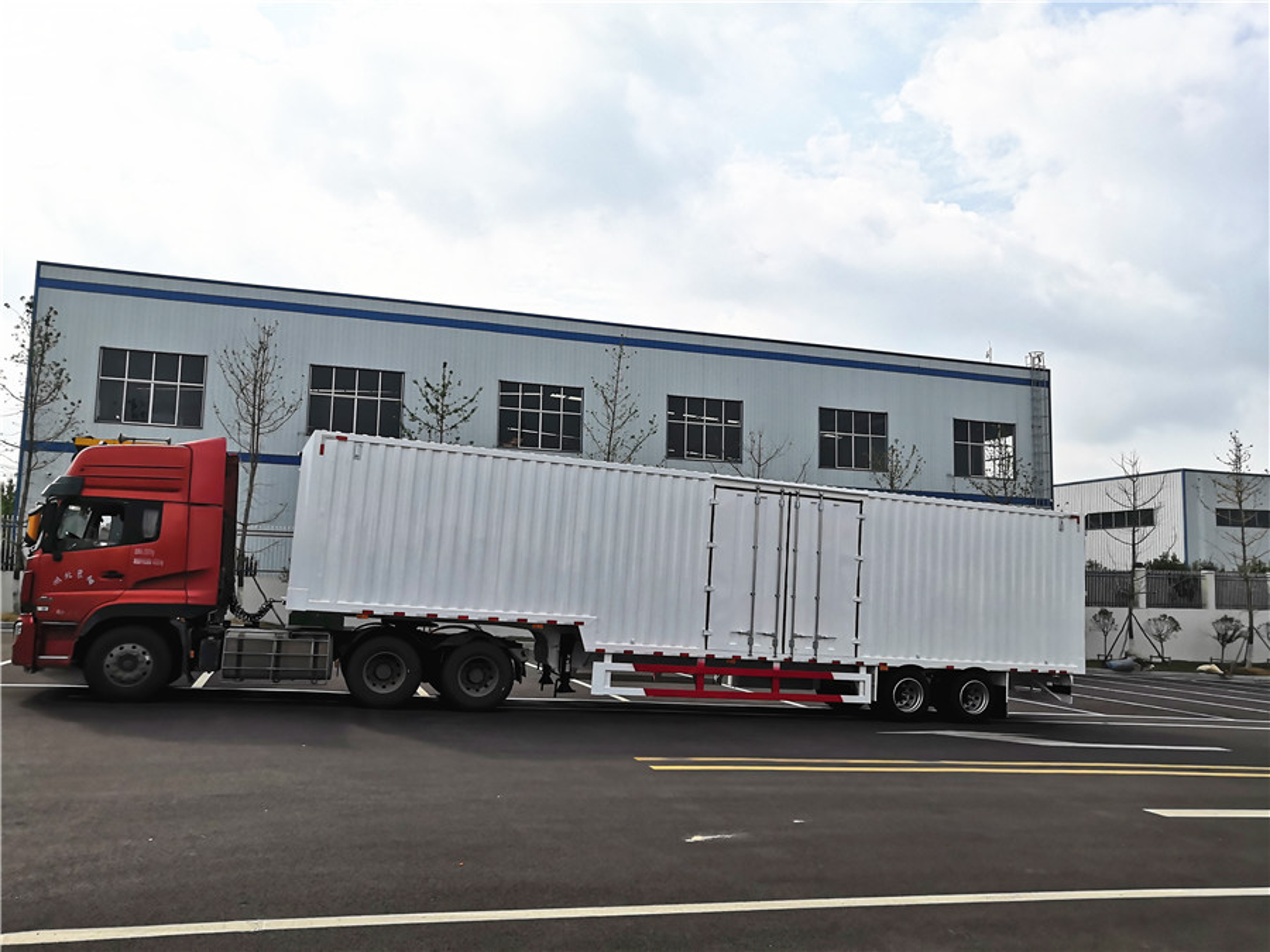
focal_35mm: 27
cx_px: 635
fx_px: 991
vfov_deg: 51.4
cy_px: 476
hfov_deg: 65.3
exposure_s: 1/2000
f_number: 1.8
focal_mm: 3.95
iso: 50
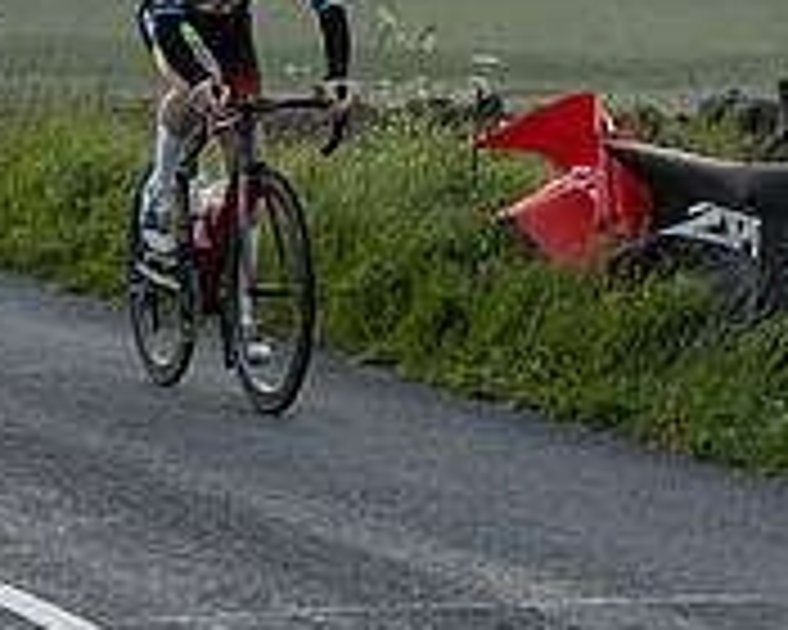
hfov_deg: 8.9
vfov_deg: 7.0
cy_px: -187
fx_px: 5084
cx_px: 266
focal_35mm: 218
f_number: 3.2
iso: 400
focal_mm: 70
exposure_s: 1/1250
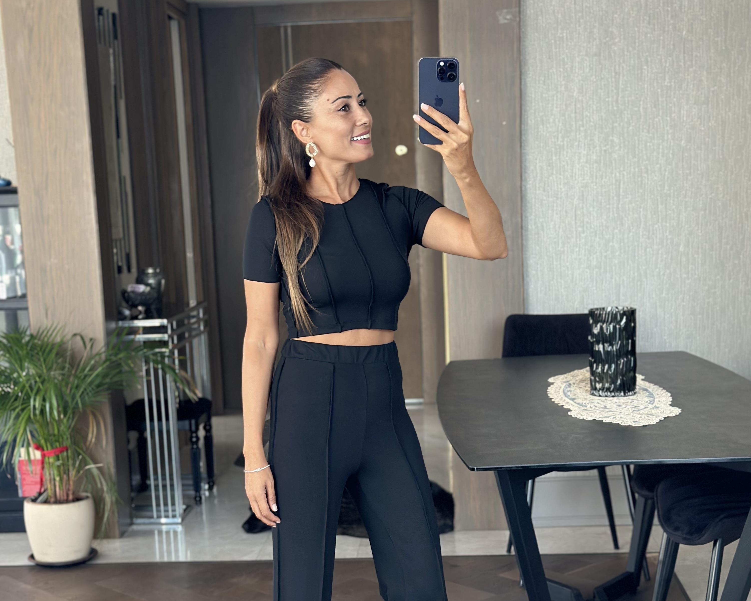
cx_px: 378
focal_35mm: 63
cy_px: 440
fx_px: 1400
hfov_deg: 30.0
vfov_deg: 24.0
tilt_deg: -17.6
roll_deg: +2.7
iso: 160
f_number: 1.78
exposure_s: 1/60
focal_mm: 6.86
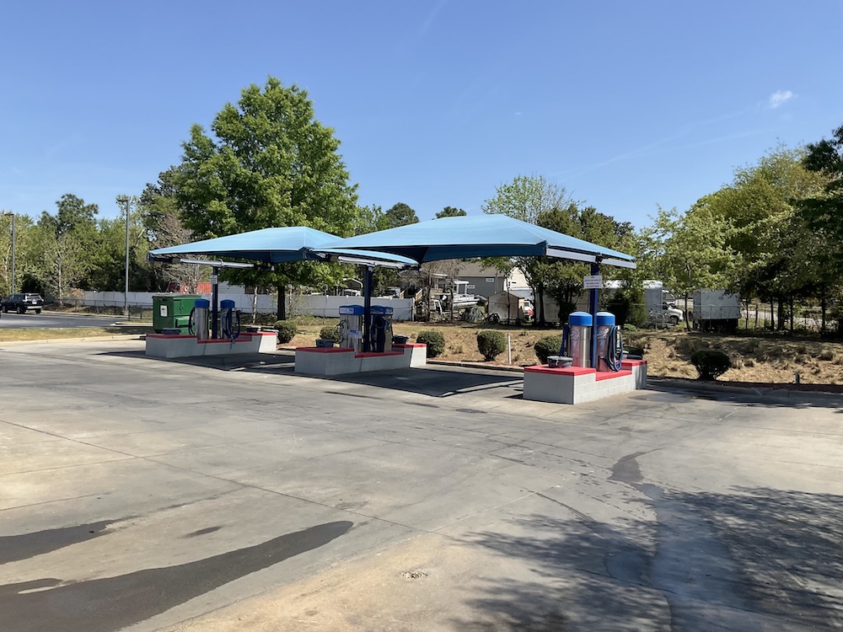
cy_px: 316
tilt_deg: +0.3
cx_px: 422
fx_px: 706
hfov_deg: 61.7
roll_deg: -3.2
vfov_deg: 48.2
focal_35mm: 29
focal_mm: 3
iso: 16
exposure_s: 1/1786
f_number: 1.8
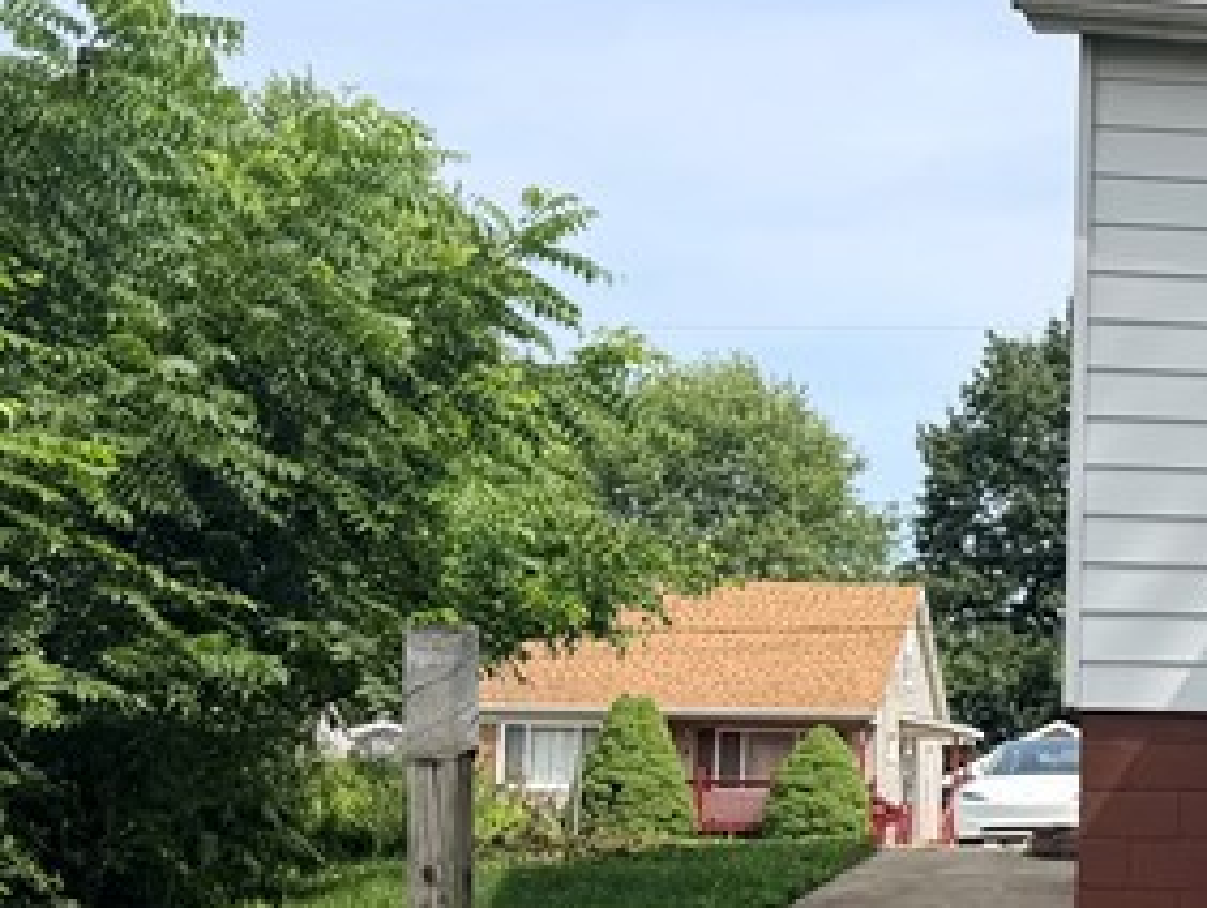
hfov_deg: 18.8
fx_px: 3036
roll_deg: -0.7
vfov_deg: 16.9
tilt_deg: +3.0
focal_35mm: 87
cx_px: 1977
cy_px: 724
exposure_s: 1/3425
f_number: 1.78
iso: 80
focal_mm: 6.76
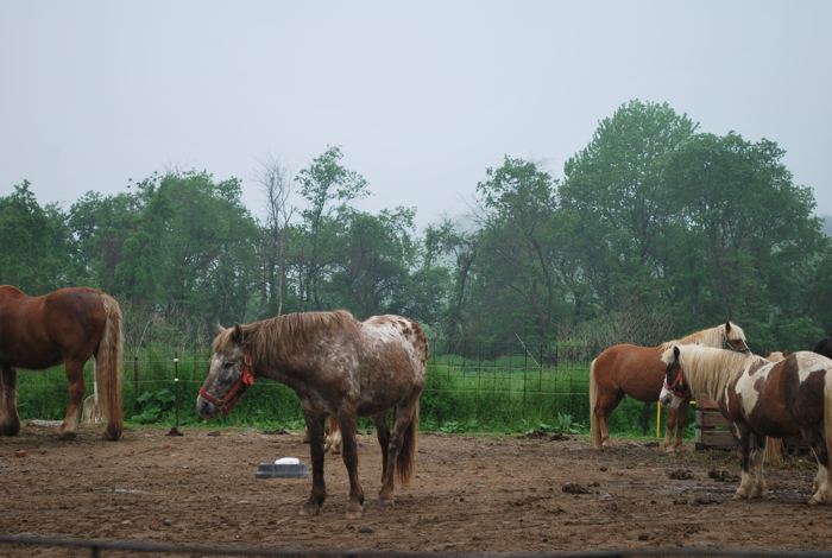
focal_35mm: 82
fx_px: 1911
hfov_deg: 24.6
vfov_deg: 16.6
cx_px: 416
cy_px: 279
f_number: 5.6
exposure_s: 1/125
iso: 110
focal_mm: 55
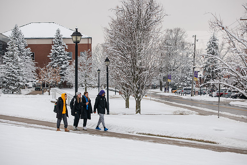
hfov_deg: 25.4
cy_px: 82
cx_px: 124
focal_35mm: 80
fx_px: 549
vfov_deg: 17.1
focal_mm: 80
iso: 250
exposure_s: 1/320
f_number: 4.5
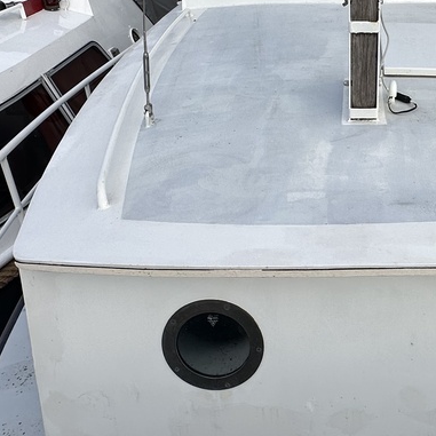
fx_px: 556
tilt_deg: -29.3
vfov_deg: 41.9
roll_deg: +1.4
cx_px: 355
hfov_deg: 40.9
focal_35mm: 39
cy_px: 127
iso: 50
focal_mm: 2.22
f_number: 2.2
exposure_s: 1/1511
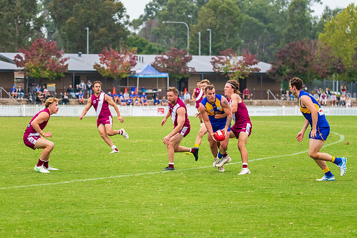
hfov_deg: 13.3
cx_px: 174
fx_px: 1528
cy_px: 122
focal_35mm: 154
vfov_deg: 8.9
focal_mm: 150
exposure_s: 1/1250
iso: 1000
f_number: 5.6
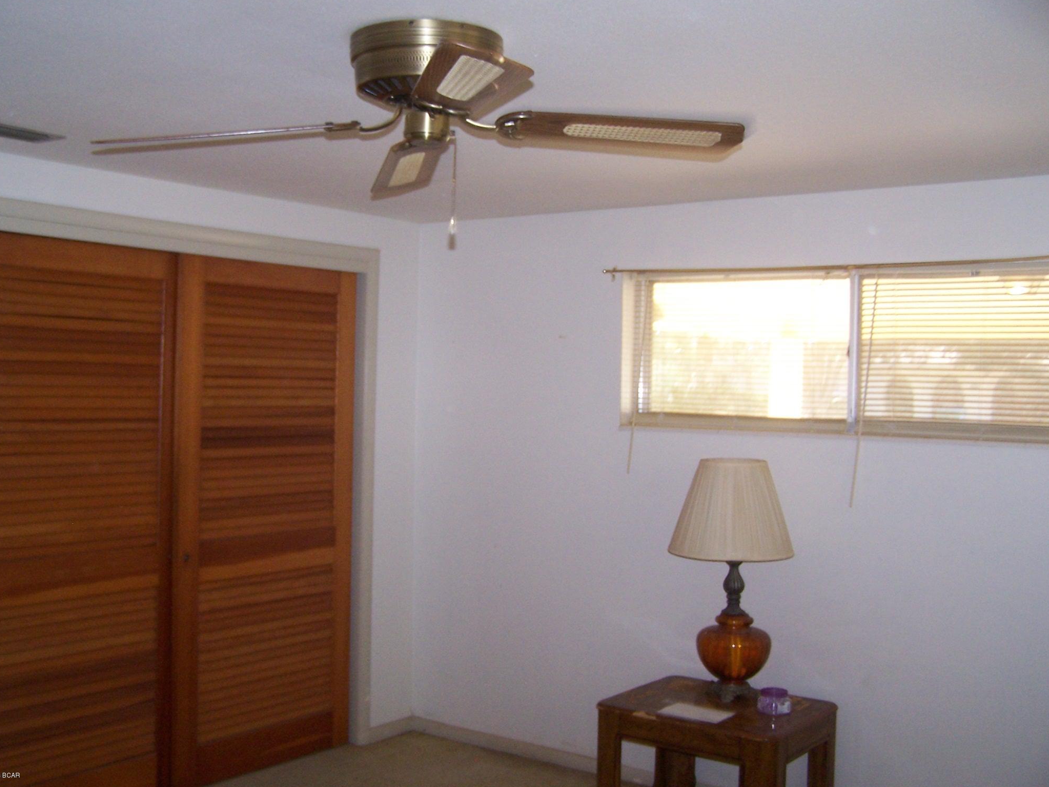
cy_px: 398
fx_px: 1182
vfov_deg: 36.8
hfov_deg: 47.9
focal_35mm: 39
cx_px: 516
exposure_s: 1/60
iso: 140
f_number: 2.8
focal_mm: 6.3
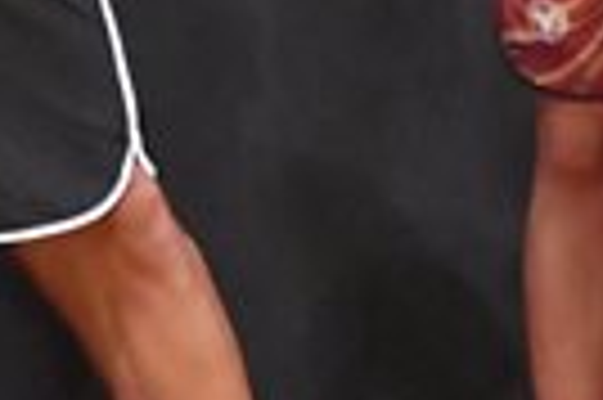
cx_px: 767
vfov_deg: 0.9
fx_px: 24760
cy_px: -261
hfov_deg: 1.4
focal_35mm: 1480
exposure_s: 1/400
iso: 10000
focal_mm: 170
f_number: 5.6
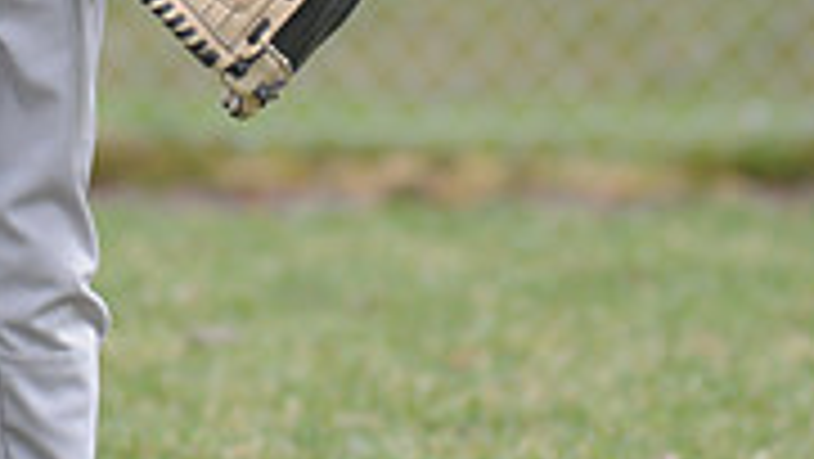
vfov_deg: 1.2
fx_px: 21680
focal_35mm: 1004
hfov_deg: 2.2
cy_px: -362
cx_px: 99
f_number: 4
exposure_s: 1/800
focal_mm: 200
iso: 400
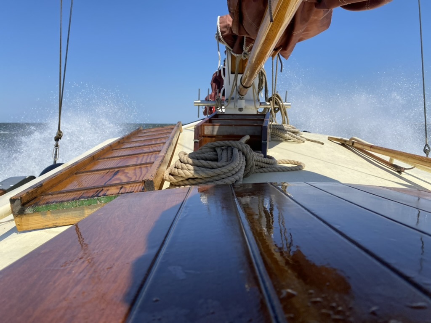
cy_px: 162
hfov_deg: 67.3
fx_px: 324
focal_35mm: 26
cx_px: 216
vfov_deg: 53.1
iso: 32
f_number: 1.8
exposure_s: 1/4115
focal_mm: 4.25
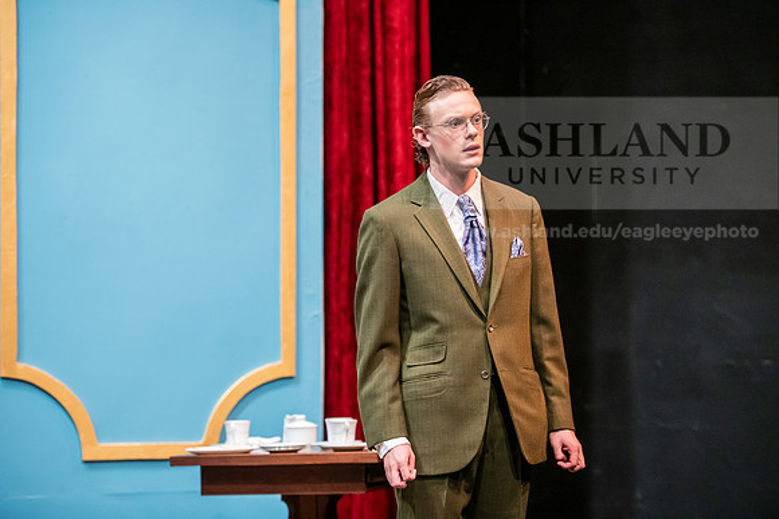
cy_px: 260
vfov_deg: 11.4
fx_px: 2597
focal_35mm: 120
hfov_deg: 17.1
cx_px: 390
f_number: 3.2
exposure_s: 1/200
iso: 3200
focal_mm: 120
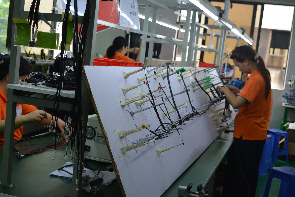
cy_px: 98
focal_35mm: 57
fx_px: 467
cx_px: 148
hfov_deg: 35.1
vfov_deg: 23.8
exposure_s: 1/100
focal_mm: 38
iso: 400
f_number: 5
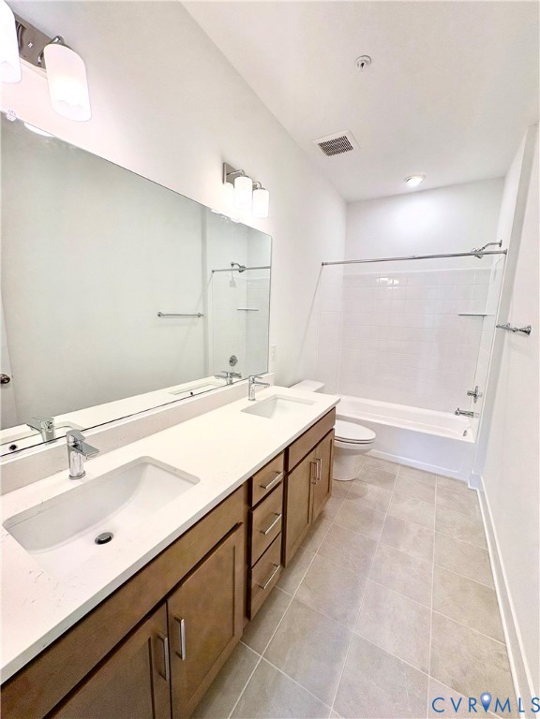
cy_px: 360
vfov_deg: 102.1
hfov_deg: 85.7
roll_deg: -2.1
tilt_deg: -9.3
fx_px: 291
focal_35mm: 14
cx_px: 270
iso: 64
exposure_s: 1/131
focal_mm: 2.22
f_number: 2.2
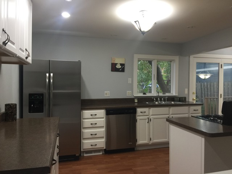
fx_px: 194
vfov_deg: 48.2
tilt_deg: -1.6
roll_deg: -0.8
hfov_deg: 61.7
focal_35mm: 29
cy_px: 87
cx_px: 116
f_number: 2.2
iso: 50
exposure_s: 1/15
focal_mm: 4.15
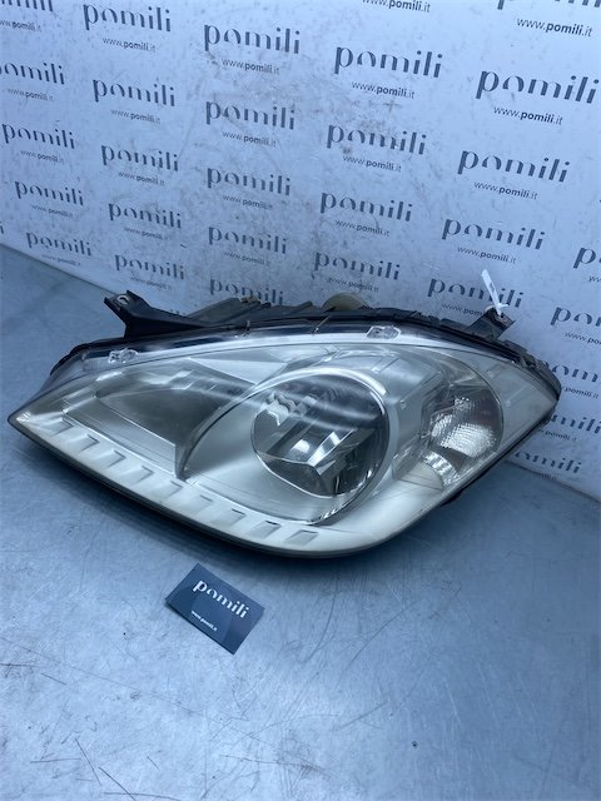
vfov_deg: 67.3
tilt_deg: -42.6
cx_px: 300
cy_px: 400
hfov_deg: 53.1
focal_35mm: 26
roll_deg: -19.7
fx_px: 602
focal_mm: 4.25
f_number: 1.8
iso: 32
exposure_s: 1/1272
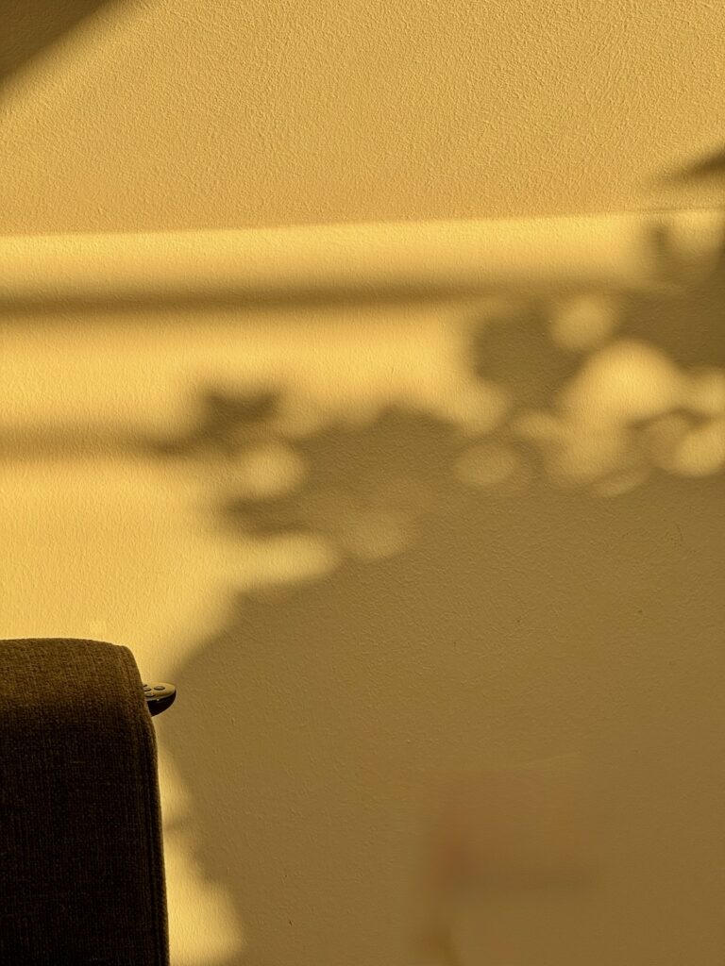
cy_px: 483
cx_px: 362
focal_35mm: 120
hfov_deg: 12.3
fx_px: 3351
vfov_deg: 16.4
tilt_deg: -13.1
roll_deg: +0.4
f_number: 2.8
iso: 50
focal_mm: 15.66
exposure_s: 1/346
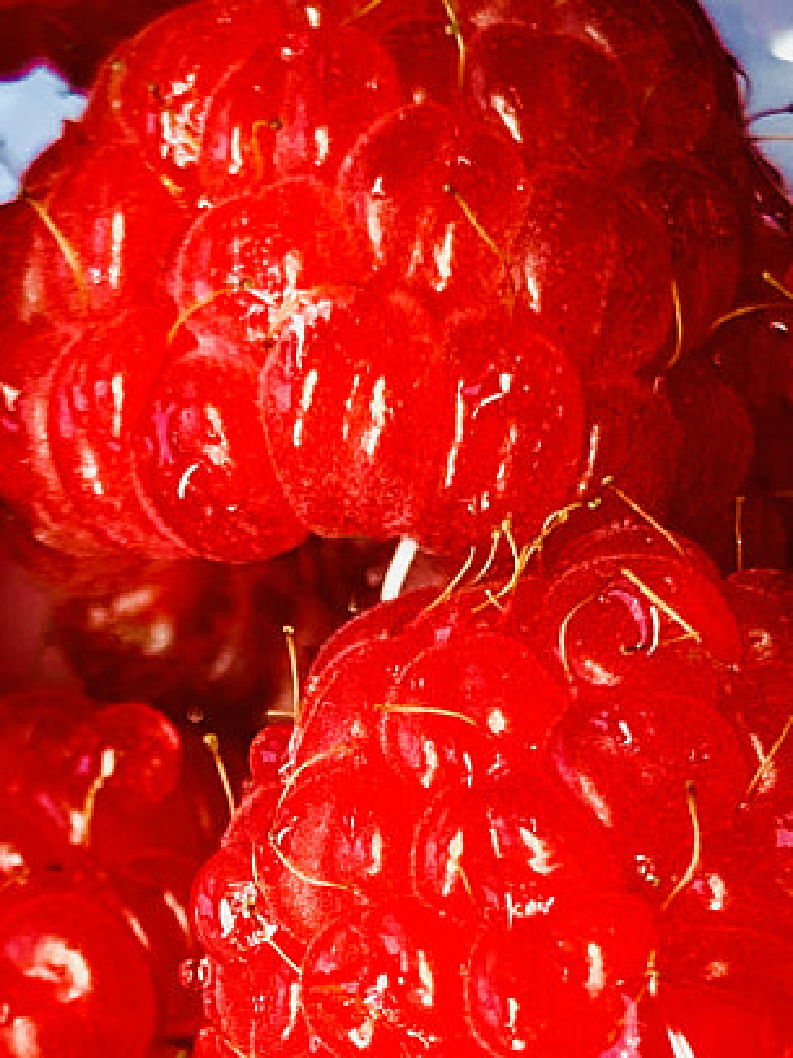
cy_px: 894
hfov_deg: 13.4
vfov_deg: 17.7
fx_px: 3362
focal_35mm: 110
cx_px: 252
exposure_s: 1/25
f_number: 1.8
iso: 40
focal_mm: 4
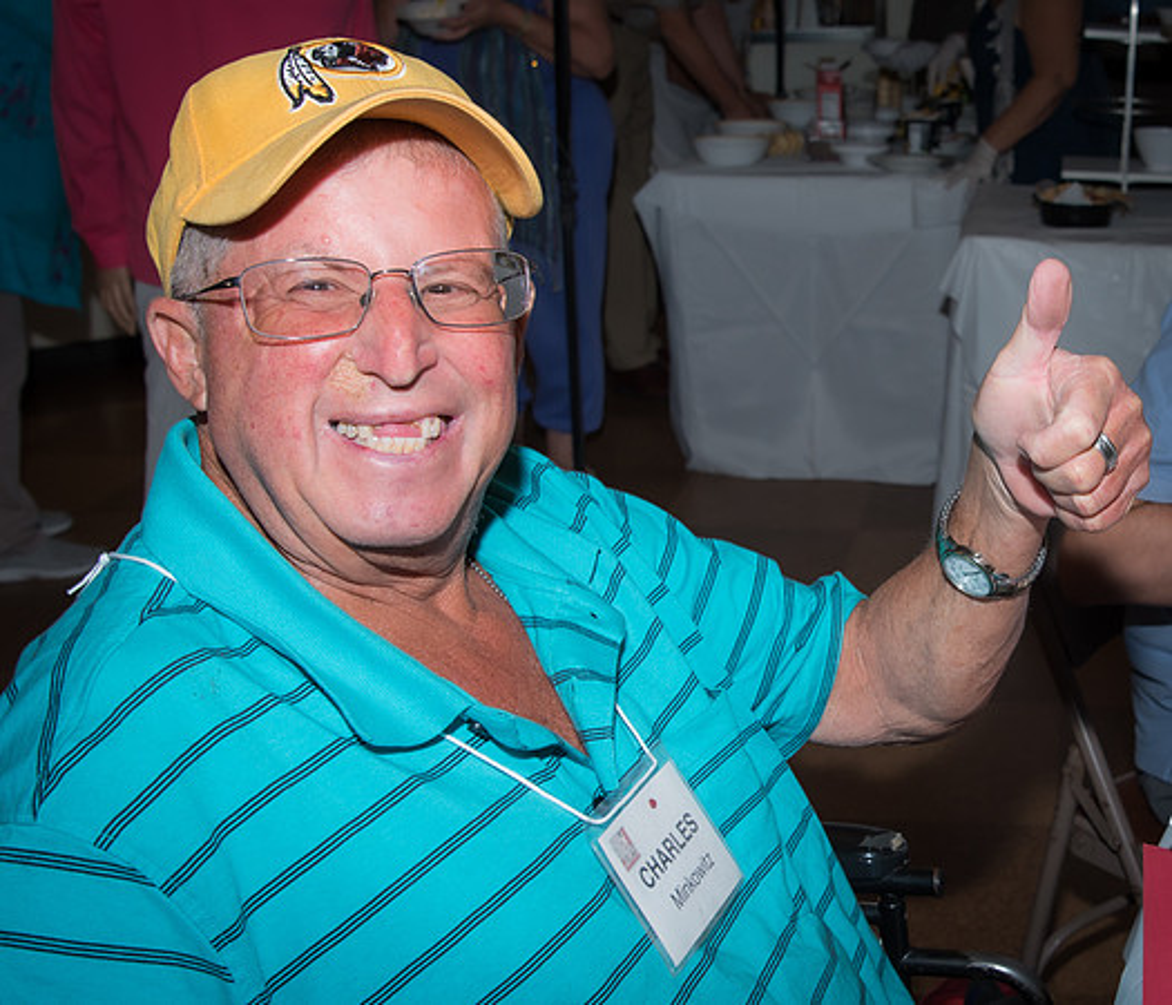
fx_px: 1755
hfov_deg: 35.2
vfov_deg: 31.9
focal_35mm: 49
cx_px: 1008
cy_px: 571
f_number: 6.3
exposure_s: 1/60
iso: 125
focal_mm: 24
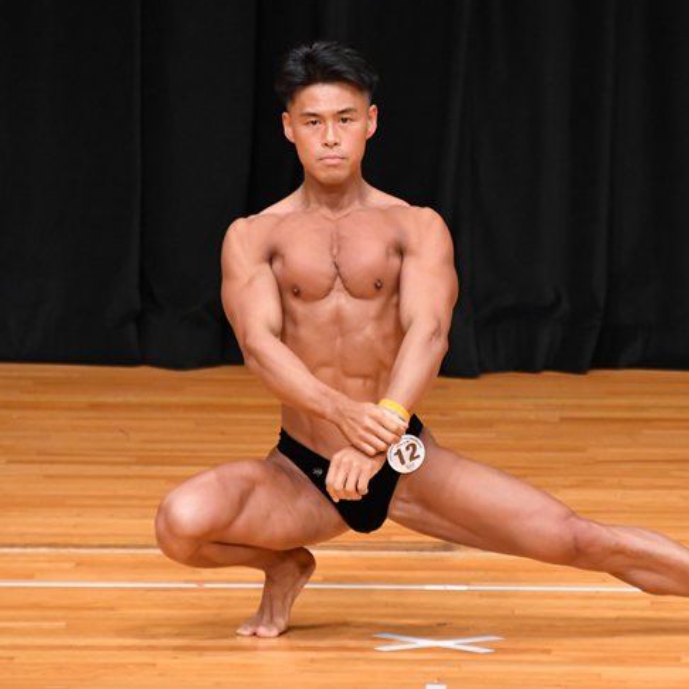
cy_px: 326
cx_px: 436
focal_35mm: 610
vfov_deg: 2.9
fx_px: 13737
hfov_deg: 2.9
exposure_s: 1/400
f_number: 5.6
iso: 4000
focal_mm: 300
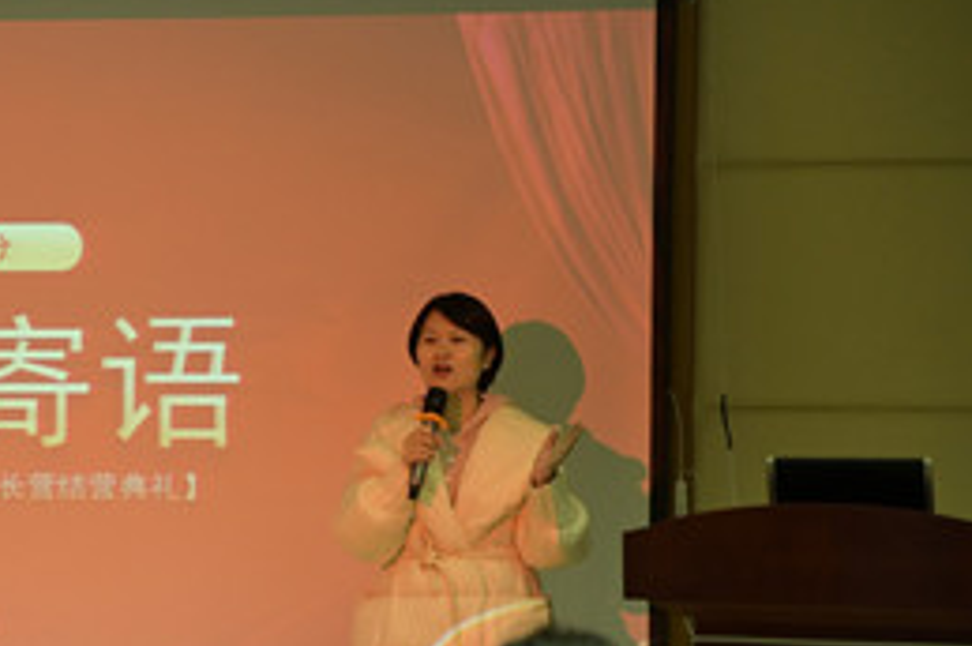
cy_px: 447
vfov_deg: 10.1
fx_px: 3640
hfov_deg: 15.0
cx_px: 79
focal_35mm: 135
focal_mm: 70
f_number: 2.8
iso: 2000
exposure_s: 1/320
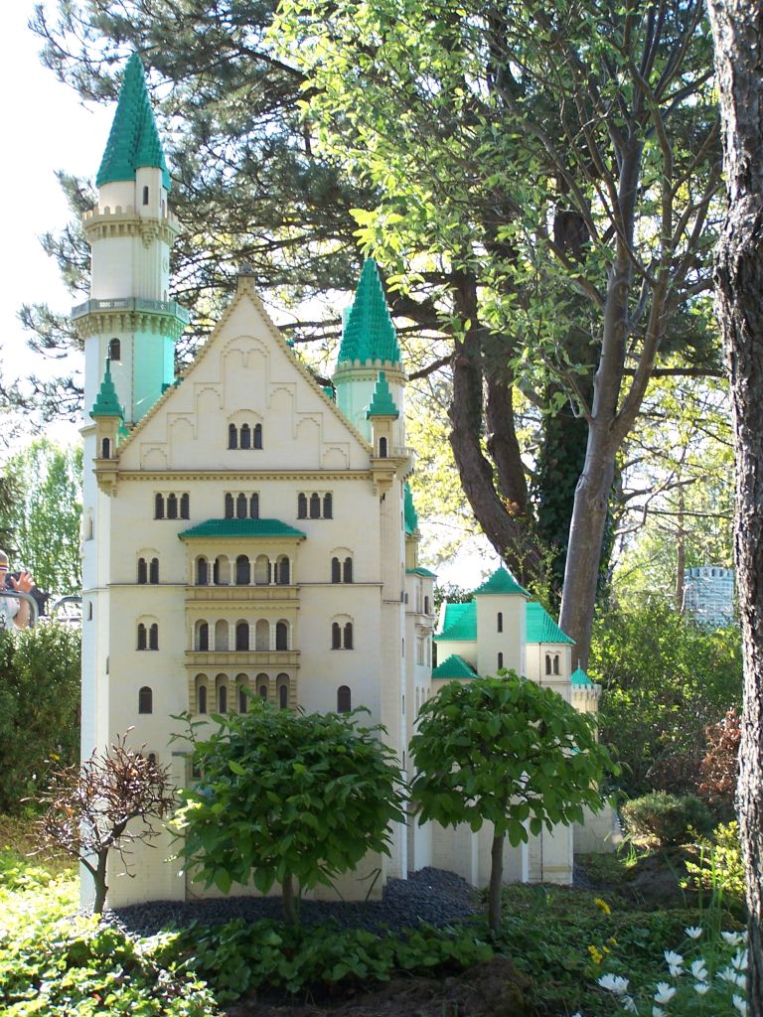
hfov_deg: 21.3
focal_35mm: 69
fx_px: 2028
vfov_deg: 28.2
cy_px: 508
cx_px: 382
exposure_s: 1/250
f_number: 3.2
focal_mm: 11.5
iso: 80
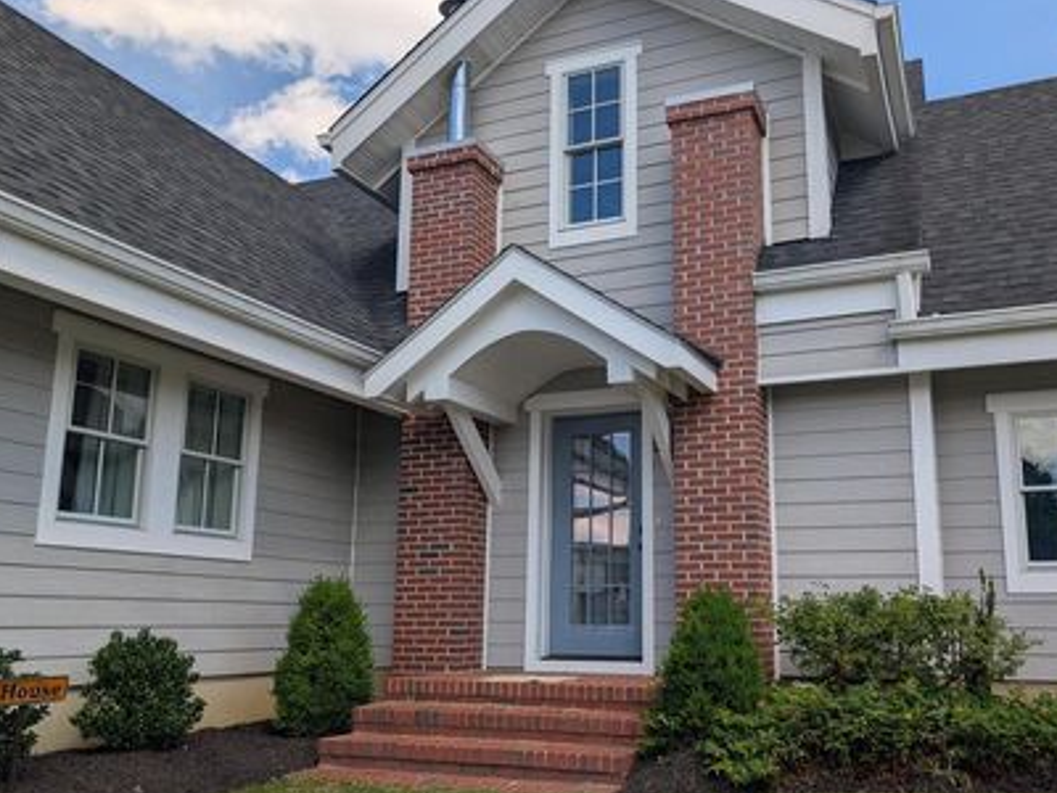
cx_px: 610
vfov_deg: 46.7
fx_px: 916
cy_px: 444
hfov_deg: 59.7
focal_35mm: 30
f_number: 1.68
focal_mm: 6.9
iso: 23
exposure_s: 1/882
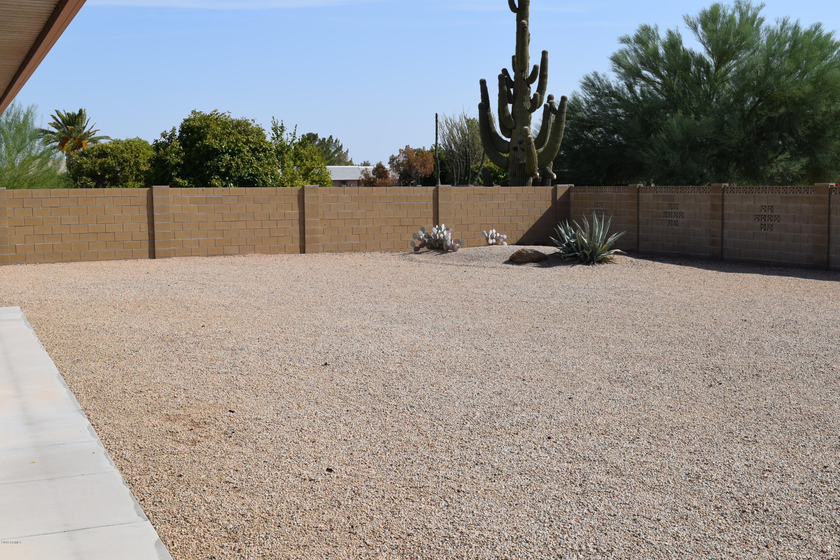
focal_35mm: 44
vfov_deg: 30.8
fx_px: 1015
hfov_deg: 45.0
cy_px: 280
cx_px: 420
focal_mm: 29
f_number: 10
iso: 200
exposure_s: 1/400
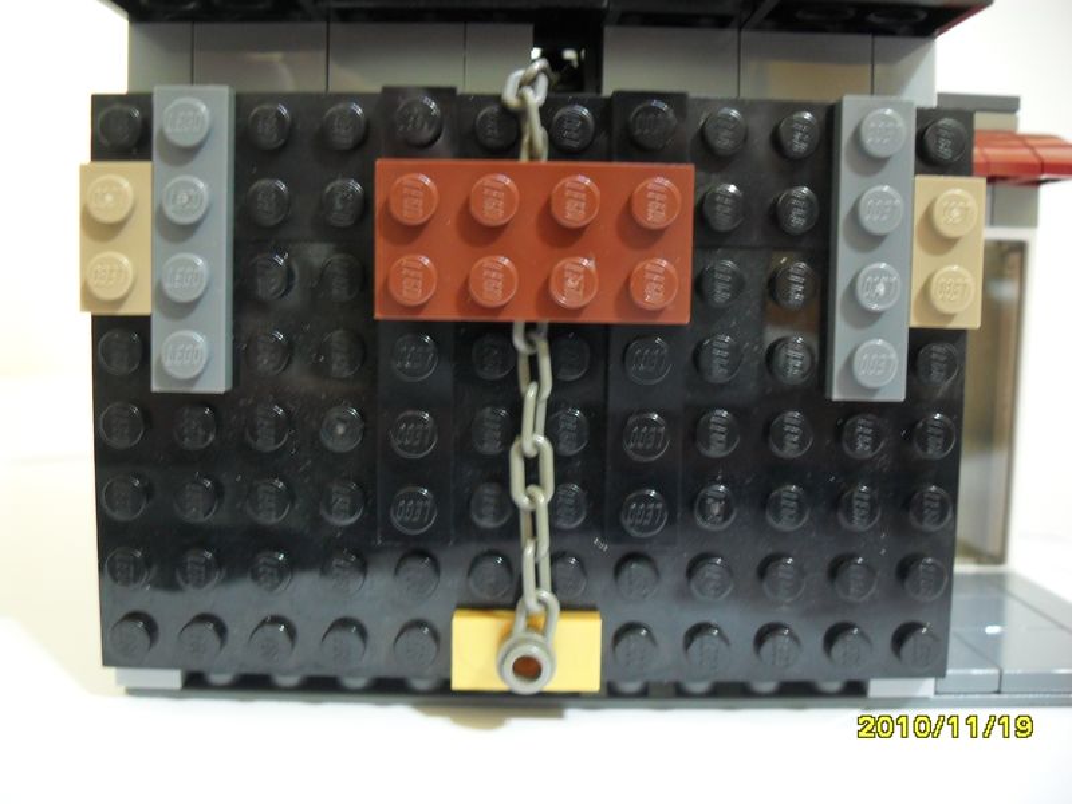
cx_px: 536
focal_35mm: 35
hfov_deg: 52.6
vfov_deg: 40.7
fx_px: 1084
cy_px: 402
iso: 200
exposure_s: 1/1.43
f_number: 2.8
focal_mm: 6.2
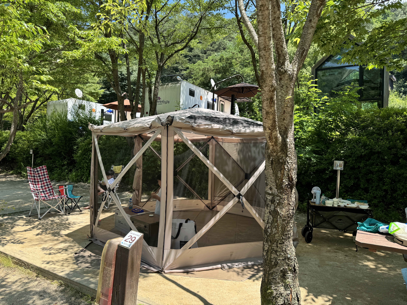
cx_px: 204
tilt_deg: +1.0
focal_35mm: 24
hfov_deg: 71.6
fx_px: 282
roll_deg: -2.8
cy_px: 152
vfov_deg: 56.8
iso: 80
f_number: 1.78
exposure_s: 1/995
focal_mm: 6.76
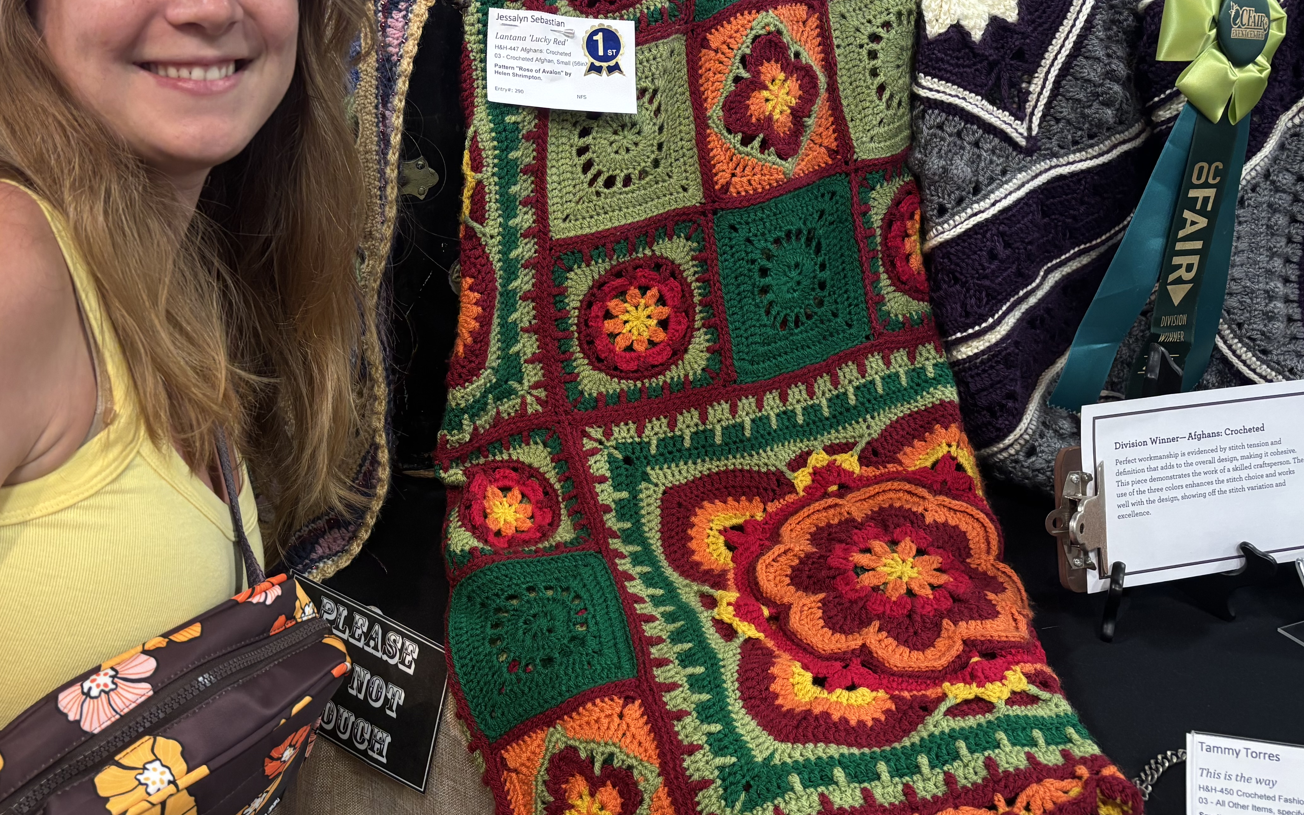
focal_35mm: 38
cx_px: 517
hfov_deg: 51.2
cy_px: 334
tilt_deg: -20.0
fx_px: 1350
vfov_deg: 33.5
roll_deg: -0.4
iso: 200
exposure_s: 1/60
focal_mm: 5.96
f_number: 1.6
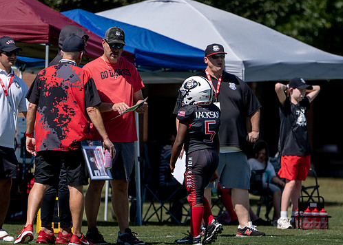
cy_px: 145
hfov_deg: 3.4
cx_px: 193
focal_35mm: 598
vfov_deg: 2.4
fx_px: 5827
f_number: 5.6
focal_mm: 400
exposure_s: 1/1250
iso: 200
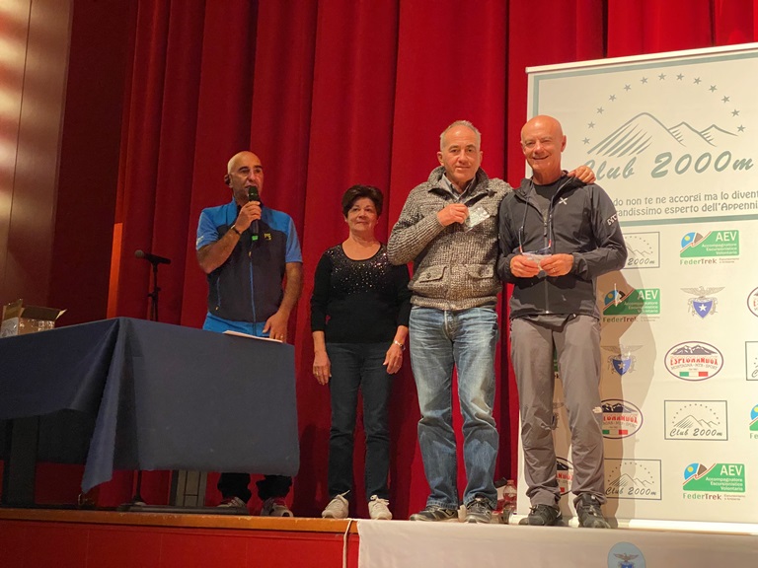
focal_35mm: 52
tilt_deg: +10.8
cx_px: 379
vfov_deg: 28.0
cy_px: 284
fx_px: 1139
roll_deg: -2.7
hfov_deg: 36.8
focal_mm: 6
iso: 640
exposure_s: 1/33
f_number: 2
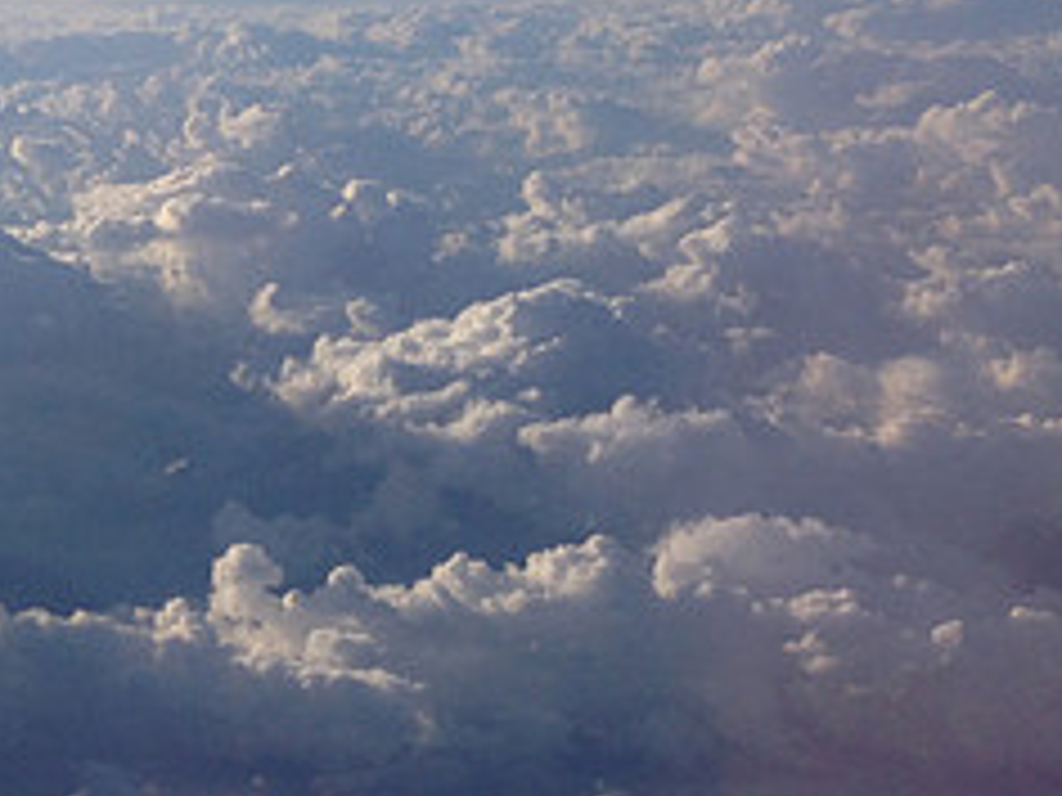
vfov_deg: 18.2
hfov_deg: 22.4
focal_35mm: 81
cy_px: 443
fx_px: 2485
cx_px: -180
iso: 50
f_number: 2.4
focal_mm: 4.13
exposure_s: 1/2463
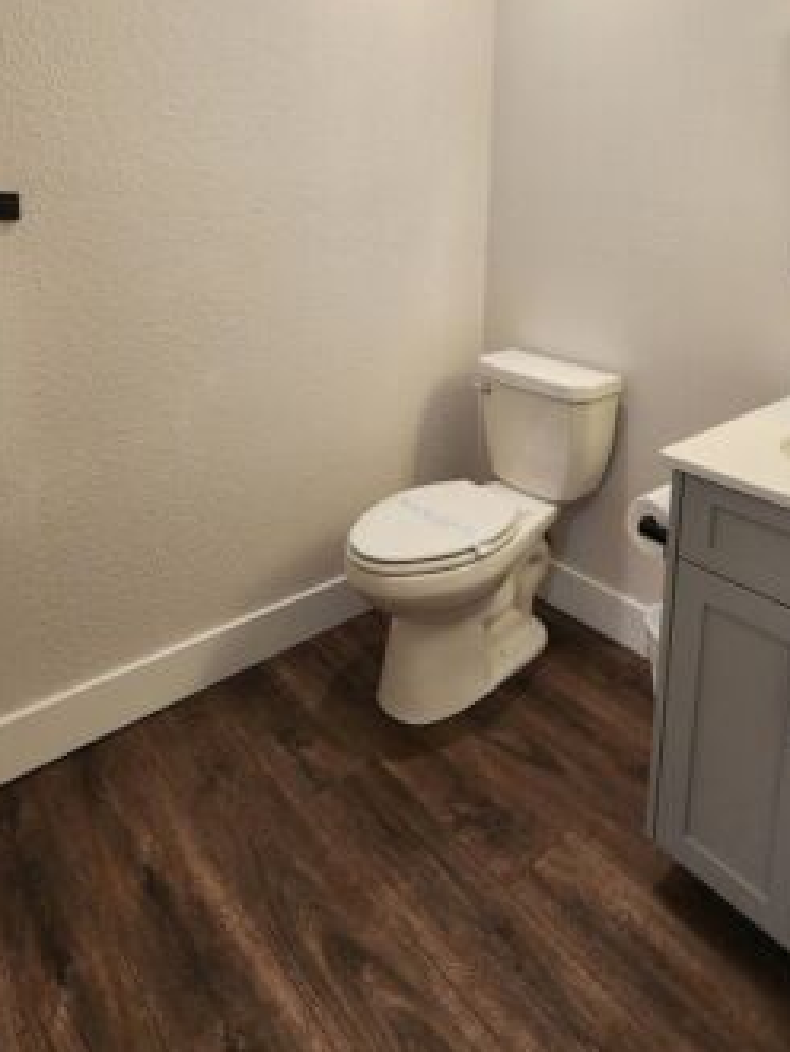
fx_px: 638
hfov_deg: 62.0
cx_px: 526
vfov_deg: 74.9
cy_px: 301
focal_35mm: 21
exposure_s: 1/60.2
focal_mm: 2.2
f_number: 2.2
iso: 125
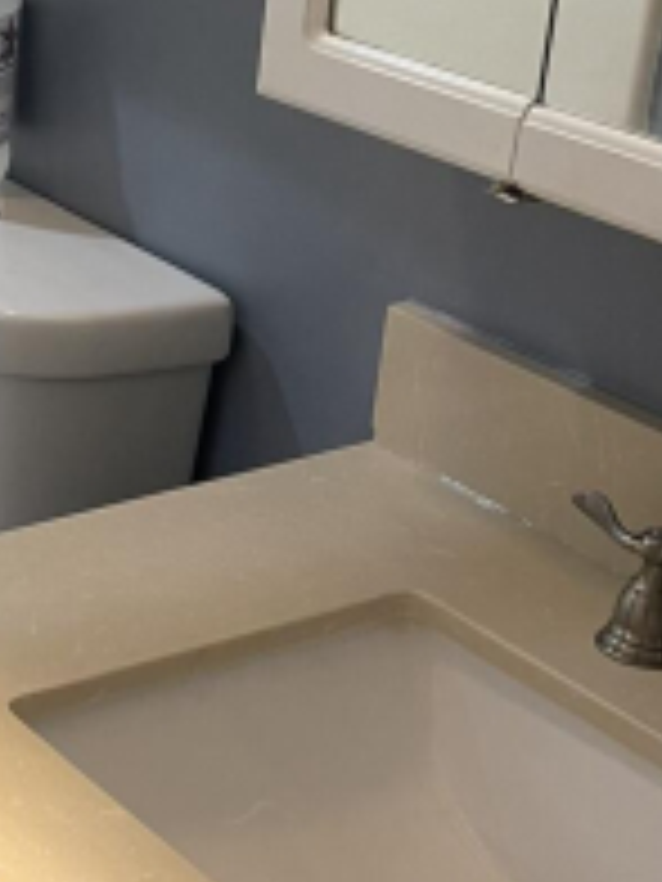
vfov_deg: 23.0
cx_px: -333
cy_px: 389
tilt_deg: -24.1
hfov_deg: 15.9
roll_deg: +0.8
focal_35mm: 85
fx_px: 2167
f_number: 1.6
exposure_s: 1/60
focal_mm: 5.1
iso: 125
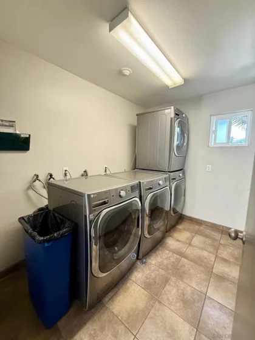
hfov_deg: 85.7
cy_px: 170
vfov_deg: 102.1
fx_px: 138
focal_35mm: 14
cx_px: 128
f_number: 2.2
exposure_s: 1/60
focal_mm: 2.22
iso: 250
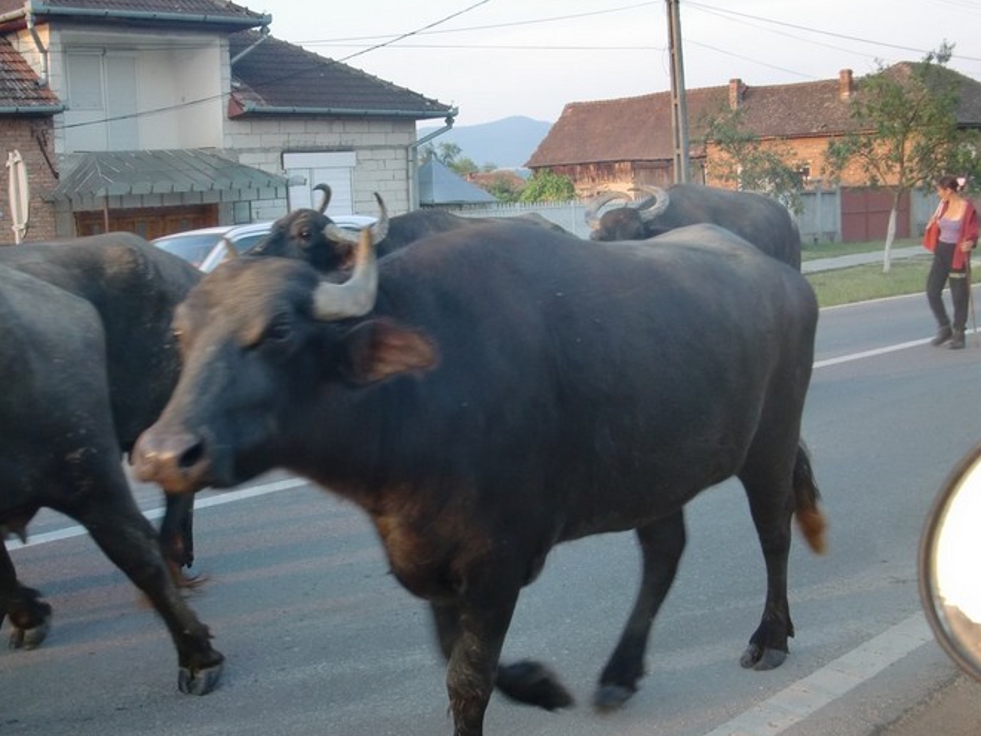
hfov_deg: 41.2
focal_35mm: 46
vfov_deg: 31.5
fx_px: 1304
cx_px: 442
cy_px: 390
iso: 80
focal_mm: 6.66
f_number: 3.9
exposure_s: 1/60
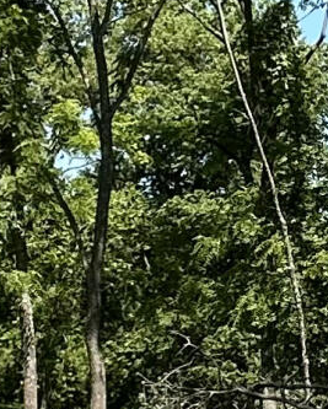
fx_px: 1490
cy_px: 267
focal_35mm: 123
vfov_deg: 15.6
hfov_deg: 12.3
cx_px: 370
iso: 40
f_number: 2.2
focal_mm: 2.22
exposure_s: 1/785
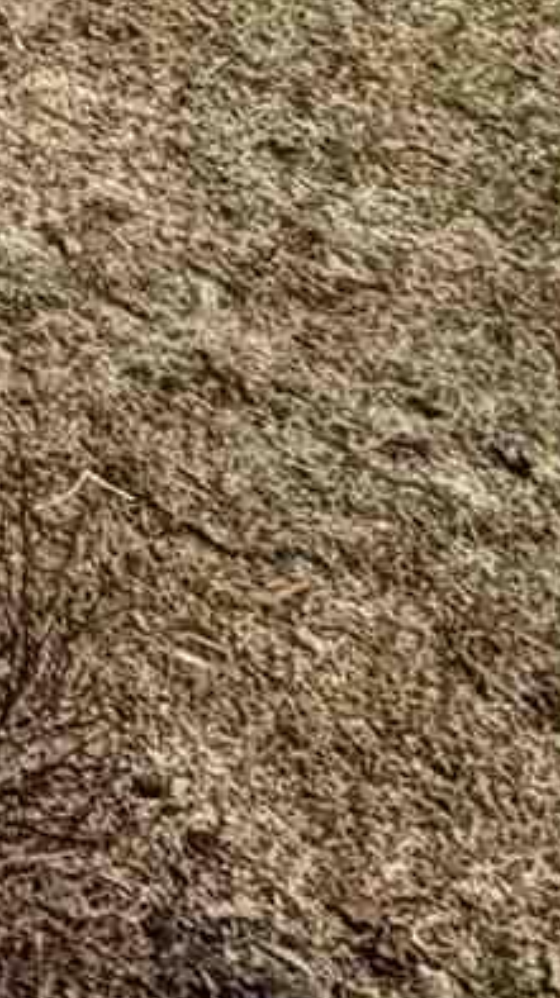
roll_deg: +3.9
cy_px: -1717
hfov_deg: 8.2
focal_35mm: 119
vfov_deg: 12.2
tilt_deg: +7.8
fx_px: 3148
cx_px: -1270
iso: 20
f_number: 2.2
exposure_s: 1/876
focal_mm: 2.22
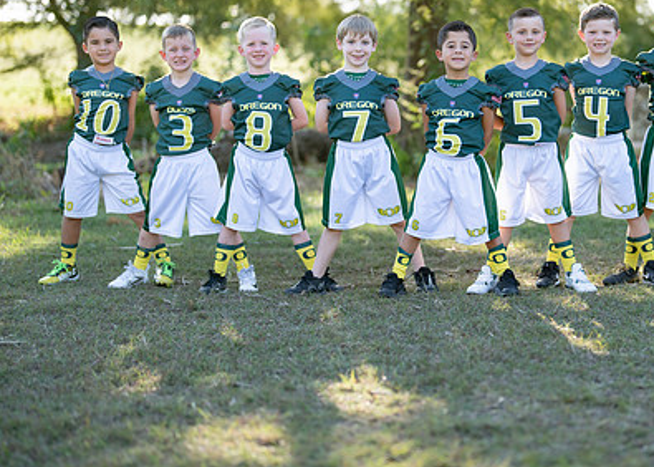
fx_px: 1430
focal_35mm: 77
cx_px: 454
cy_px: 149
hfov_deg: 25.6
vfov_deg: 18.5
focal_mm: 50
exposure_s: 1/1250
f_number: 1.2
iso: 100
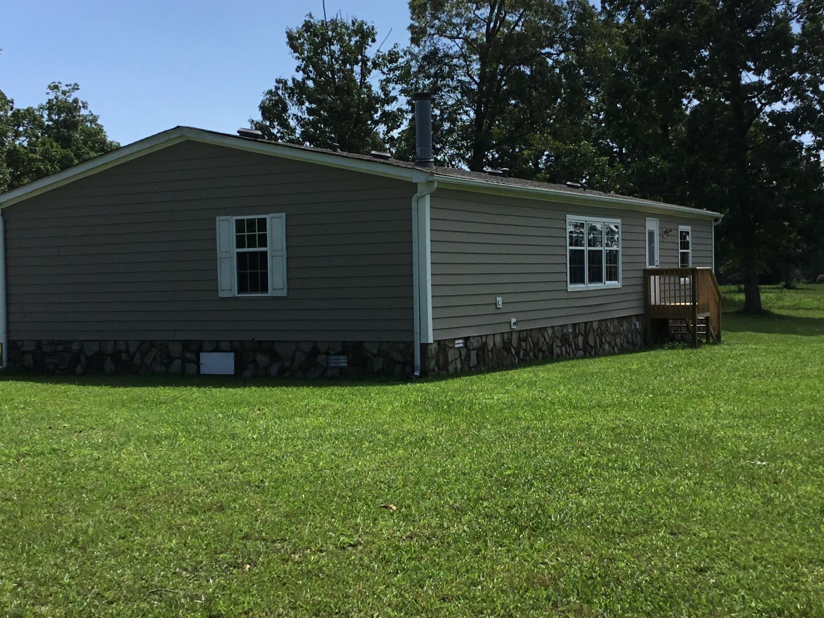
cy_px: 272
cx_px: 440
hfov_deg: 38.9
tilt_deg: -0.1
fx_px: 1166
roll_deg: +1.9
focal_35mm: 49
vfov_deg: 29.6
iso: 25
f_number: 2.4
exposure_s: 1/2262
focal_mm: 3.3
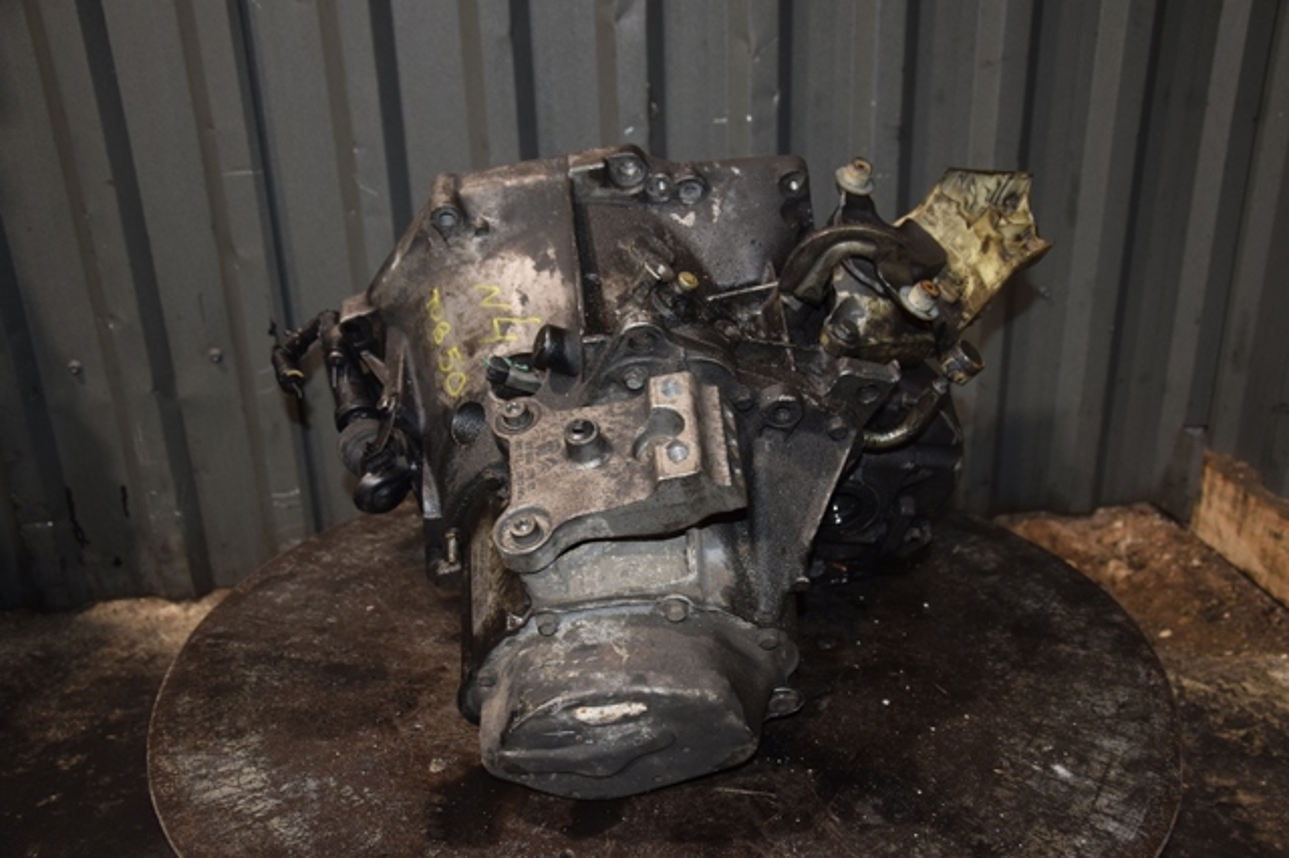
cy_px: 429
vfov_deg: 35.5
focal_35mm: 38
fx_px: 1342
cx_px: 644
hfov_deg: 51.3
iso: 800
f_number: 5
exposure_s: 1/60
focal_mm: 25
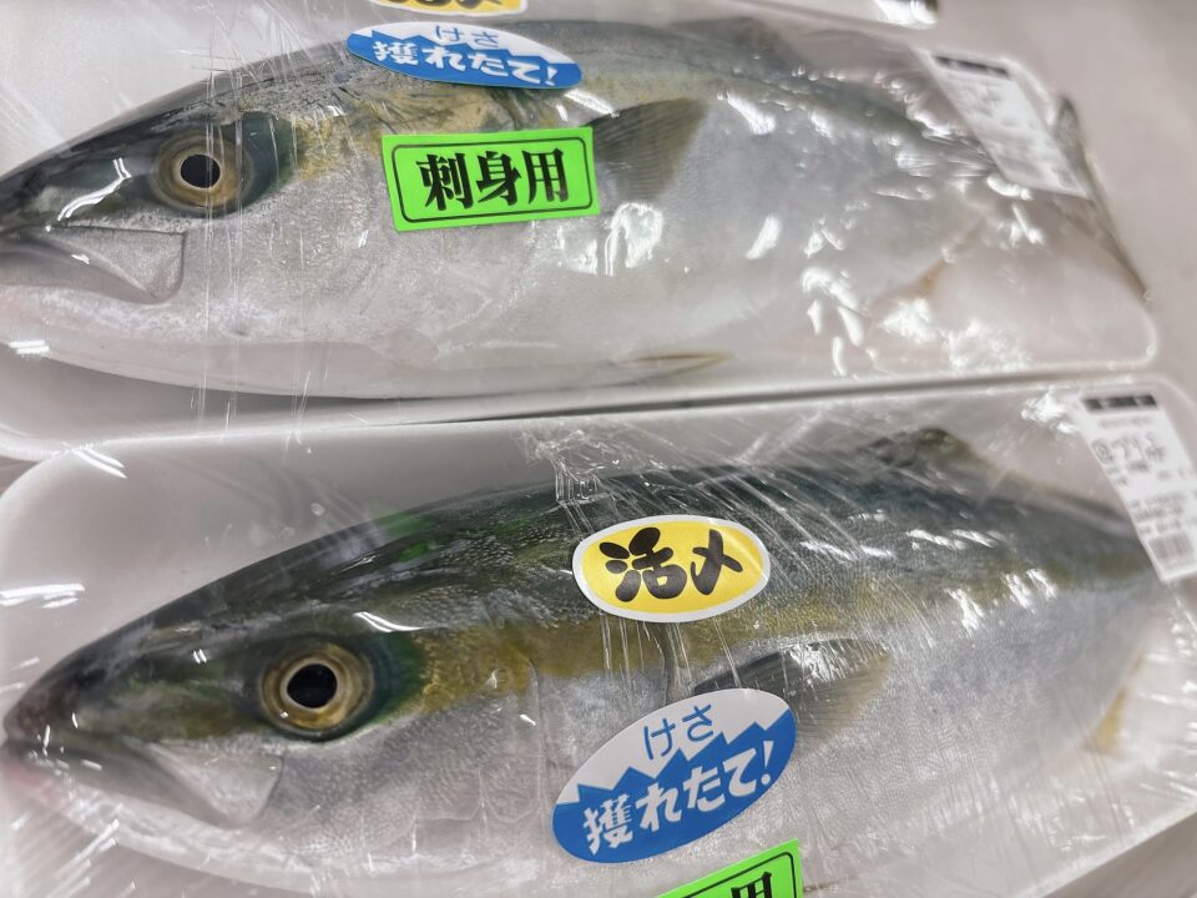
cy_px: 449
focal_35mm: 26
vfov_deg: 53.1
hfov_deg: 67.3
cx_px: 598
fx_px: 899
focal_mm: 5.96
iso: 125
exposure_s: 1/120
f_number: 1.6
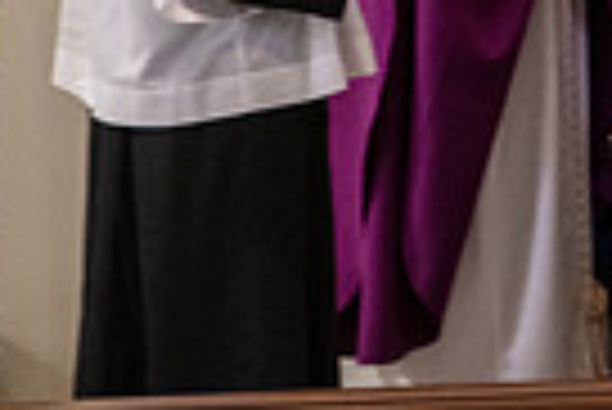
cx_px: 778
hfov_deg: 2.1
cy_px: -403
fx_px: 16644
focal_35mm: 978
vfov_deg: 1.4
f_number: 5.6
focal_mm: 230
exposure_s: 1/80
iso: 4000
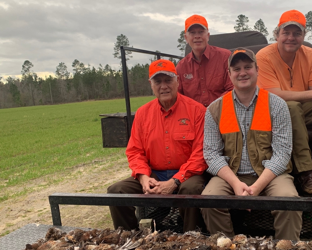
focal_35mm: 41
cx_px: 217
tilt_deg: -9.5
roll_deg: +3.8
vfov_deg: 36.4
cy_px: 143
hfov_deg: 43.9
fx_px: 378
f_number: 1.8
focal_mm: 4.25
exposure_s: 1/122
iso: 25
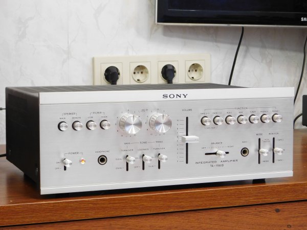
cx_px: 154
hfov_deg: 24.4
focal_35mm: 80
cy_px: 115
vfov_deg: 18.4
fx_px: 709
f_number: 4.4
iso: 400
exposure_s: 1/15
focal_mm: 14.2
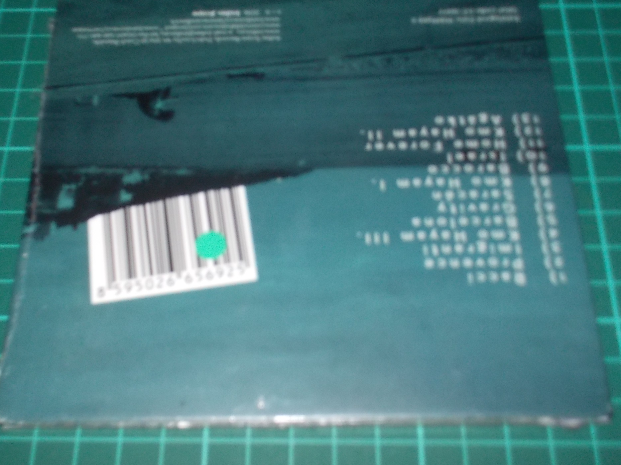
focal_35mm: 45
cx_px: 295
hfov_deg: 42.1
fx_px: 807
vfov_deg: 32.2
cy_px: 210
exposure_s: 1/30
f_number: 3.7
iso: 200
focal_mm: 5.2
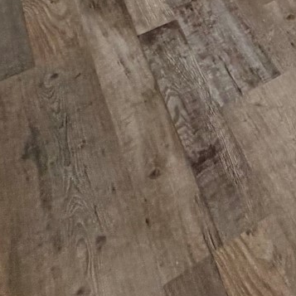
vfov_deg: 16.5
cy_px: -337
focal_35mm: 71
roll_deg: -2.1
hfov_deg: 15.7
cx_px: 669
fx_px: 687
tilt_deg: -12.7
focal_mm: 2.22
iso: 125
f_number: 2.2
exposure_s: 1/111
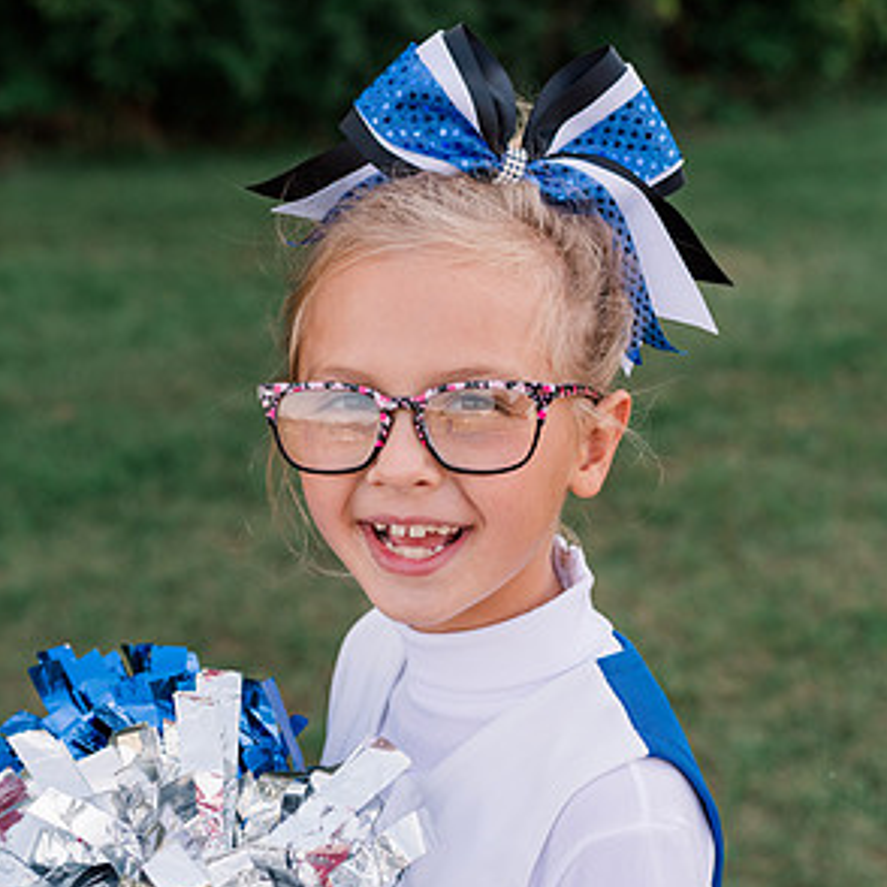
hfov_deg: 26.5
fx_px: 1884
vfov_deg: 26.3
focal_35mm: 65
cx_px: 447
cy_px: 591
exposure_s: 1/2000
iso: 800
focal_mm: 50
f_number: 4
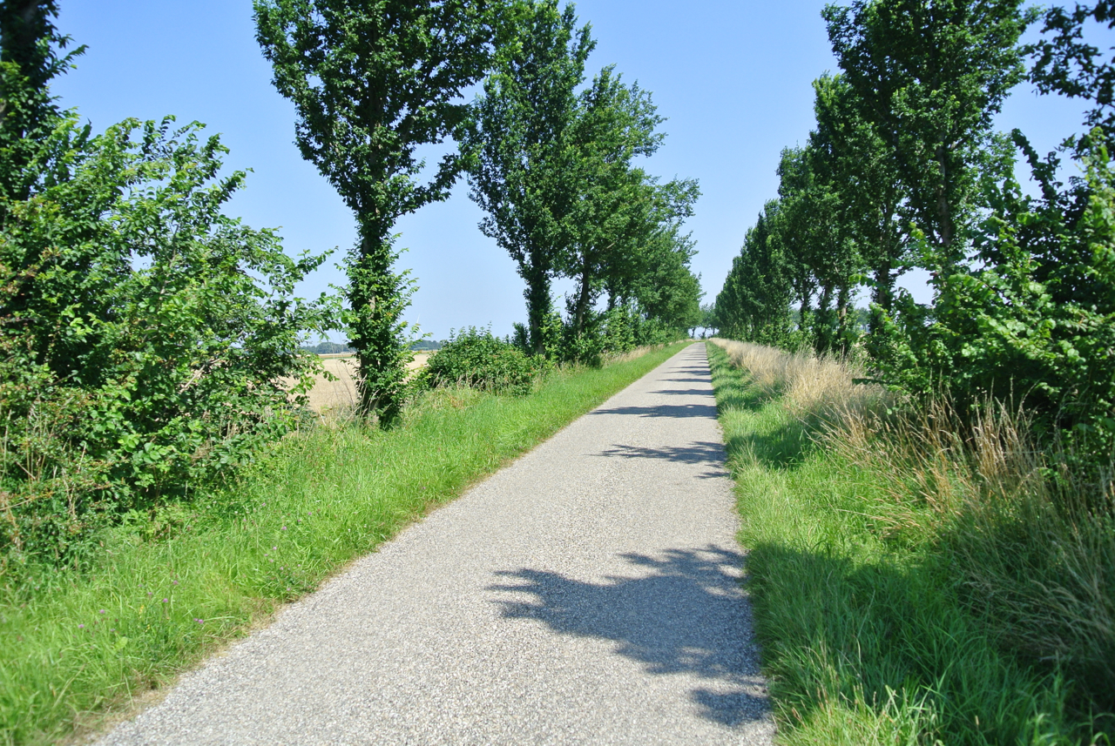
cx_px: 558
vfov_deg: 48.1
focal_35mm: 27
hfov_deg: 67.3
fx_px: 837
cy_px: 373
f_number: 4.5
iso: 100
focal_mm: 10
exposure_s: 1/500
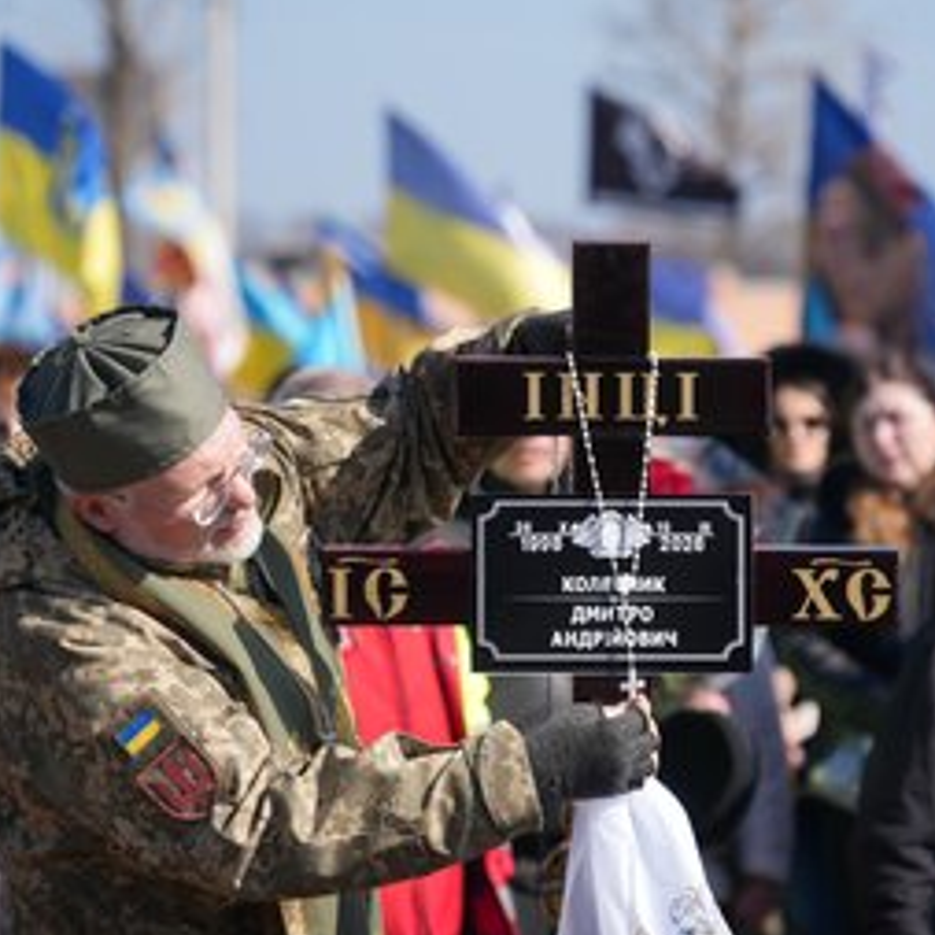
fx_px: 7518
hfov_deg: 7.1
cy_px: 456
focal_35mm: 246
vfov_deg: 7.1
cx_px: 543
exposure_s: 1/500
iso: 100
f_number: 5.6
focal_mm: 183
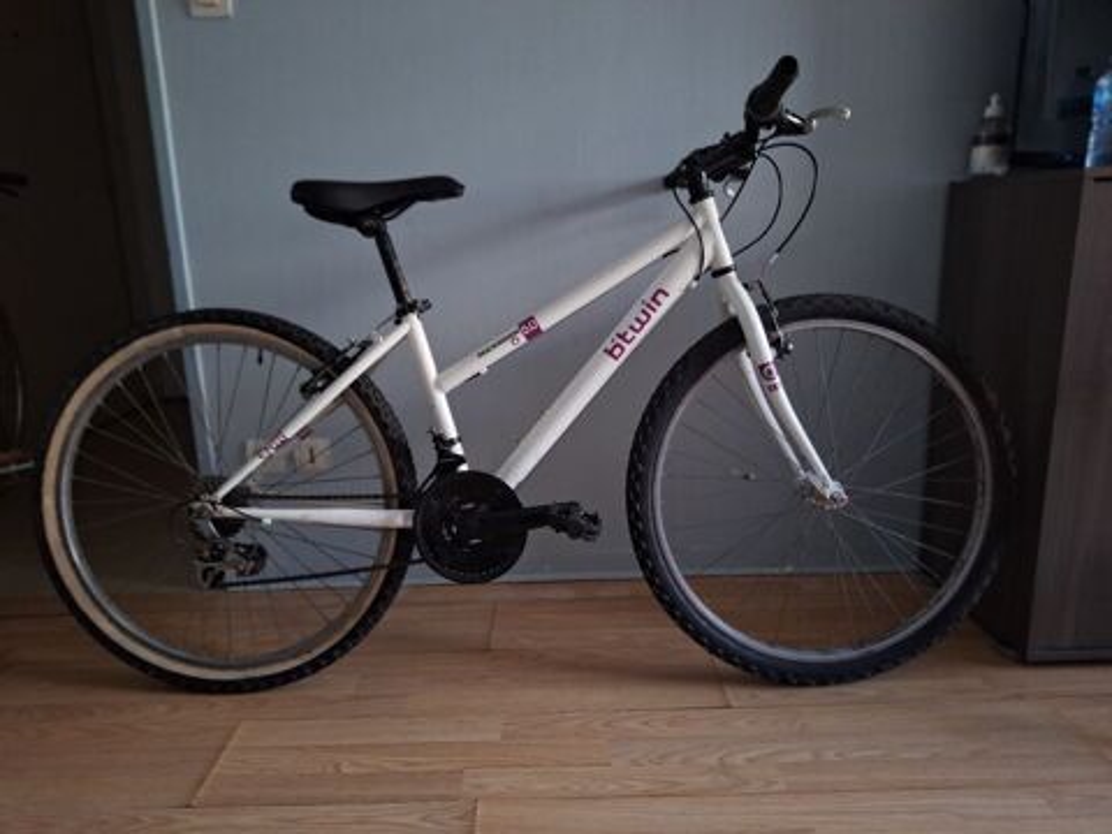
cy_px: 417
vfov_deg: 58.9
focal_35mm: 23
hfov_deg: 73.9
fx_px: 739
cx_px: 556
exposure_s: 1/33
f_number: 1.8
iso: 200
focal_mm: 5.54
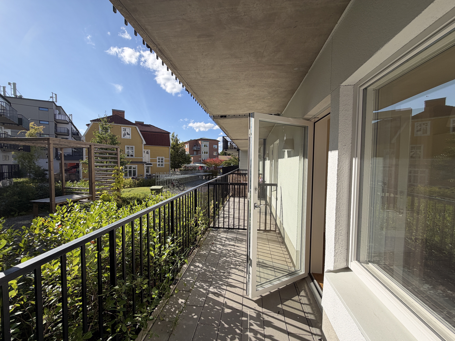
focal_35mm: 14
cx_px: 228
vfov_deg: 85.7
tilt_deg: -3.0
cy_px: 170
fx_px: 184
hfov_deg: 102.1
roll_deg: -0.8
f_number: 2.2
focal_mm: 2.22
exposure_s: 1/789
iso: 20
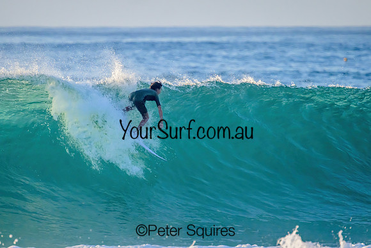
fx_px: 9127
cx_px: 182
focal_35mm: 885
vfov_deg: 1.6
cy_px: 113
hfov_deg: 2.3
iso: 3600
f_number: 11
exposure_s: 1/1600
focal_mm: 800
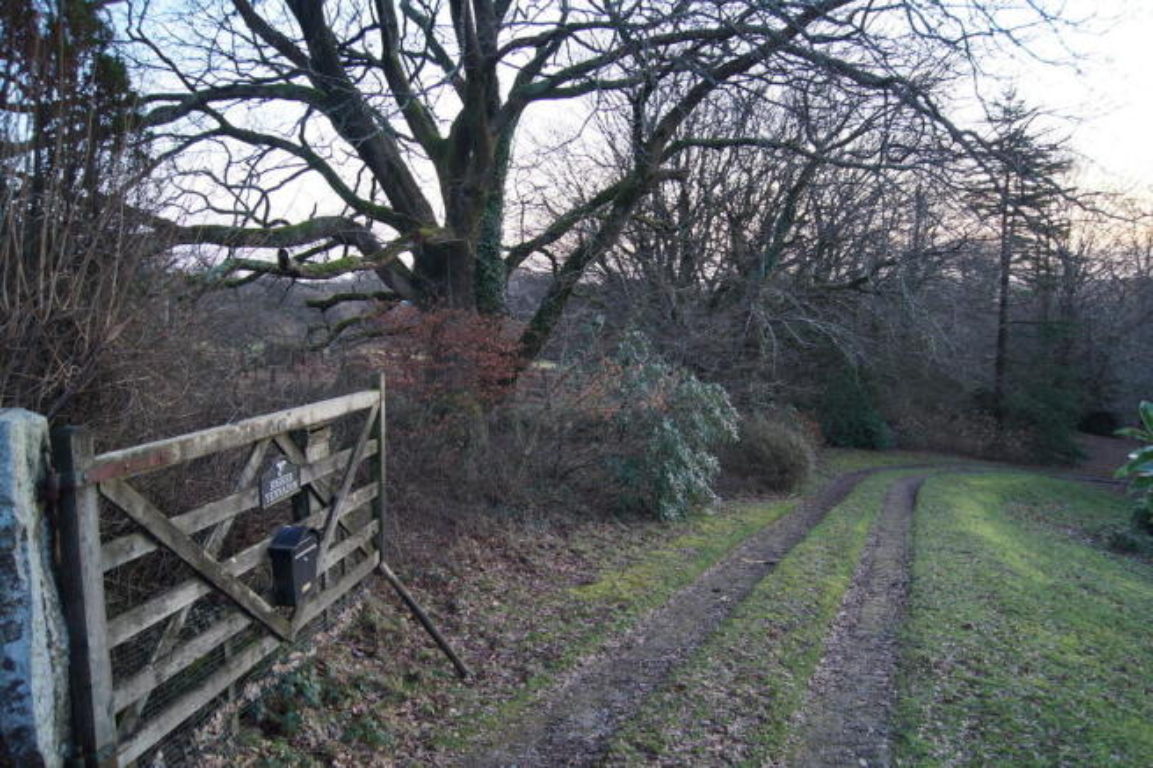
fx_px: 864
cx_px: 576
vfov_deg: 47.9
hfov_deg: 67.4
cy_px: 384
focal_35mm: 27
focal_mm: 18
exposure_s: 1/60
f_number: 4
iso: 200
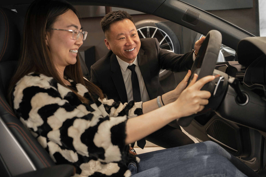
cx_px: 153
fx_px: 259
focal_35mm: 35
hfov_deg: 54.2
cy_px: 77
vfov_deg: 37.8
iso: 800
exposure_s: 1/320
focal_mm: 29
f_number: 2.8
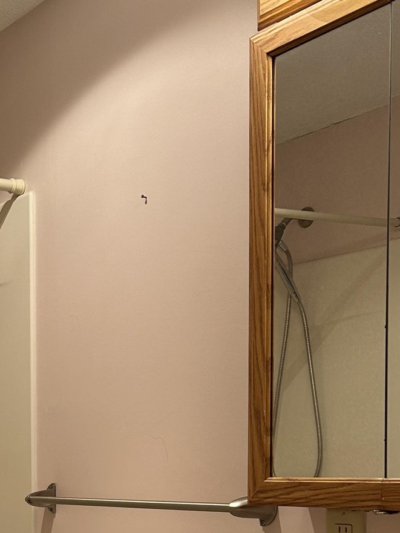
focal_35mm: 68
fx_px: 1047
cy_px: 535
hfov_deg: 20.6
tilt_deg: -3.5
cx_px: -44
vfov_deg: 27.0
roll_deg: +2.8
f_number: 1.5
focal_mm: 5.7
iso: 64
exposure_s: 1/120
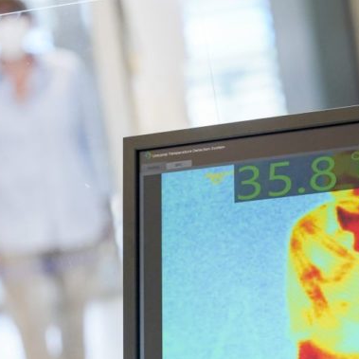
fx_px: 2124
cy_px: 196
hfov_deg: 9.6
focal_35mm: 181
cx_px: 260
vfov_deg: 9.7
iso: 2500
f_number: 3.5
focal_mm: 105
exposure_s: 1/320
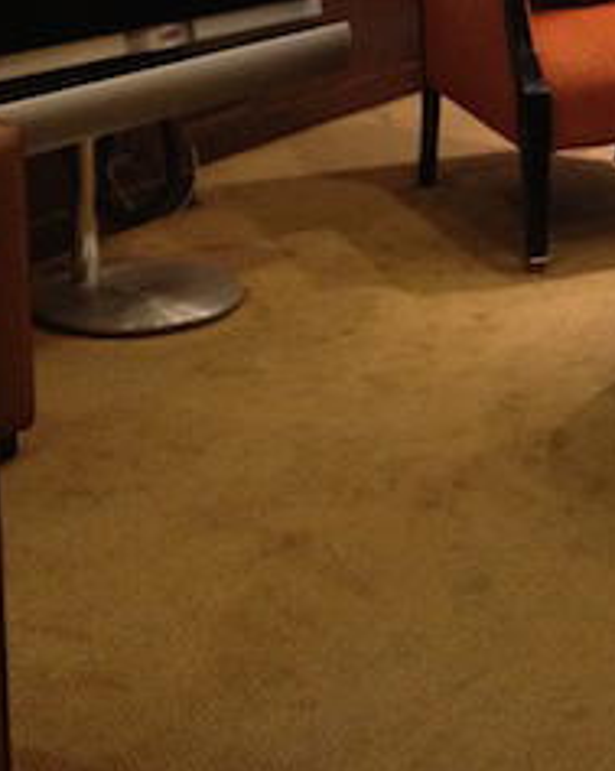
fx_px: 2302
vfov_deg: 18.7
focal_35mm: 101
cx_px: 784
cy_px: 70
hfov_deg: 14.6
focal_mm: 4.28
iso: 250
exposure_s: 1/20
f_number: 2.4
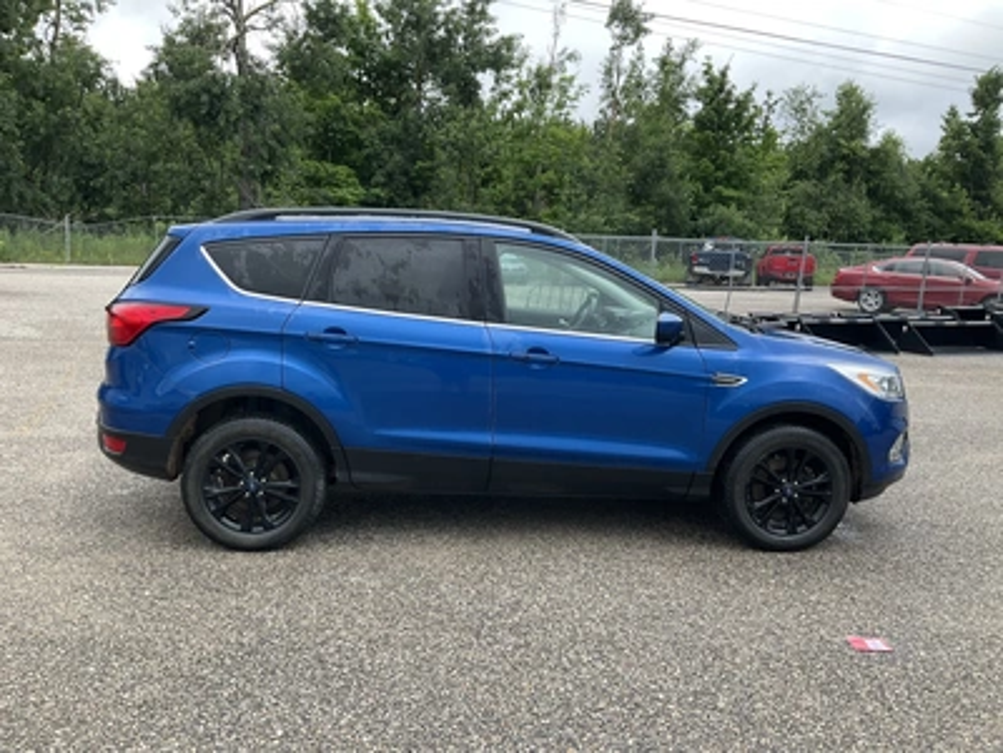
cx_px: 502
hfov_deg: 61.7
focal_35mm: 29
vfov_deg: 48.2
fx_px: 840
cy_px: 376
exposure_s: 1/128
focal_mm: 3
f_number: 1.8
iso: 16
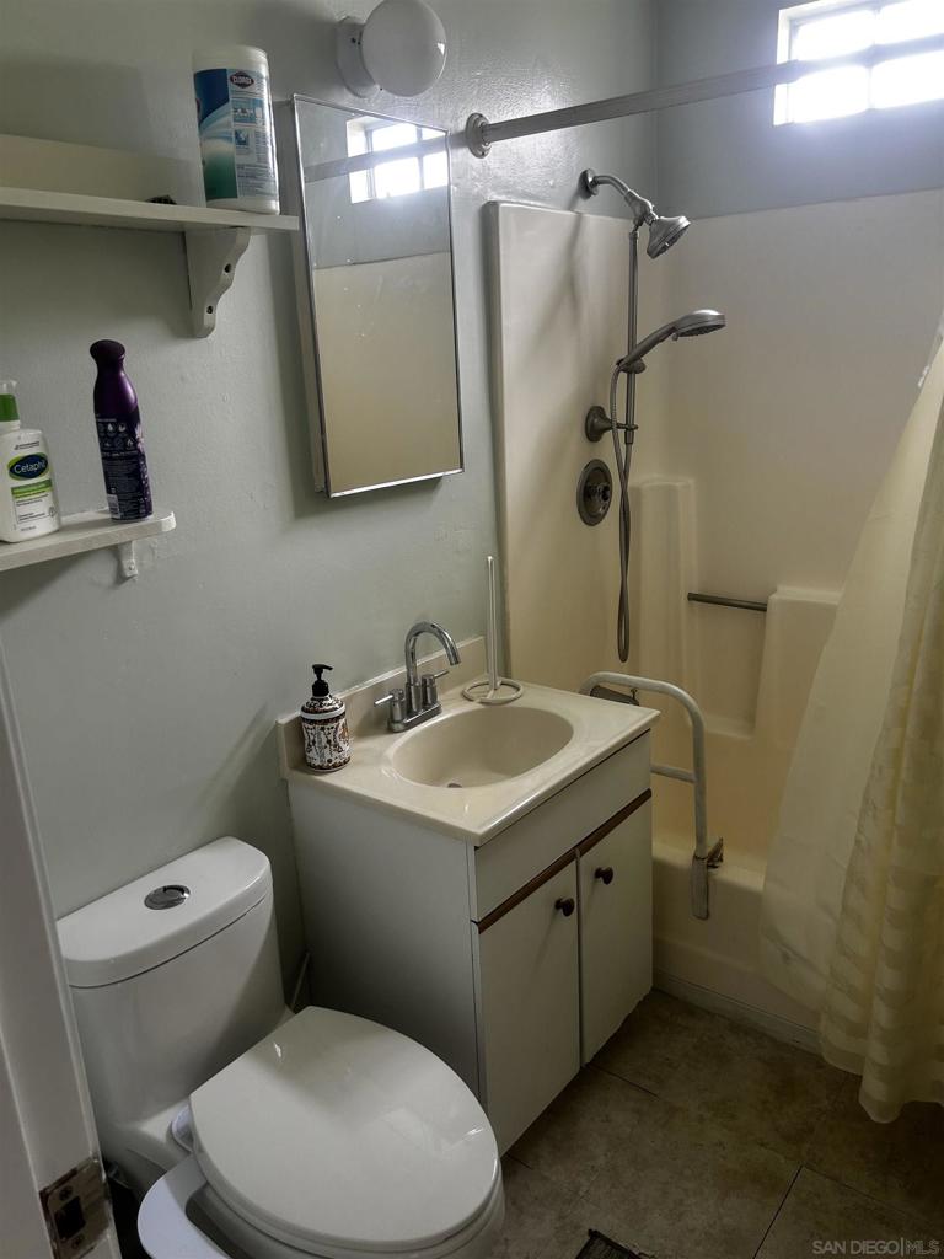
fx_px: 945
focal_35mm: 26
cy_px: 630
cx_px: 472
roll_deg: +3.0
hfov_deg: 53.1
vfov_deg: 67.3
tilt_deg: -16.4
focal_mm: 5.7
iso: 80
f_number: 1.5
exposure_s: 1/60
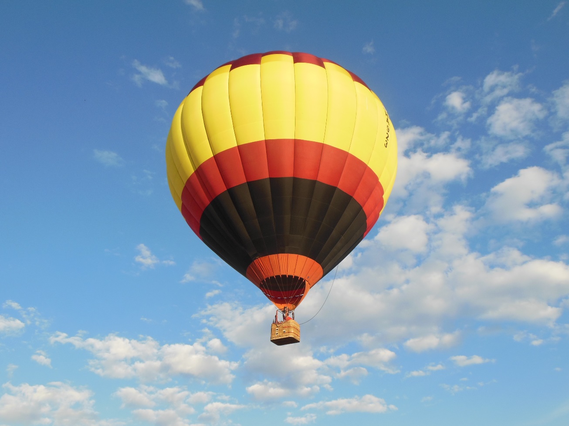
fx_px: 542
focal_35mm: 33
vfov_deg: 42.9
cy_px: 213
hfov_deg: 55.4
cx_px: 284
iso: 125
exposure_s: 1/800
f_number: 3.5
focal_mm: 6
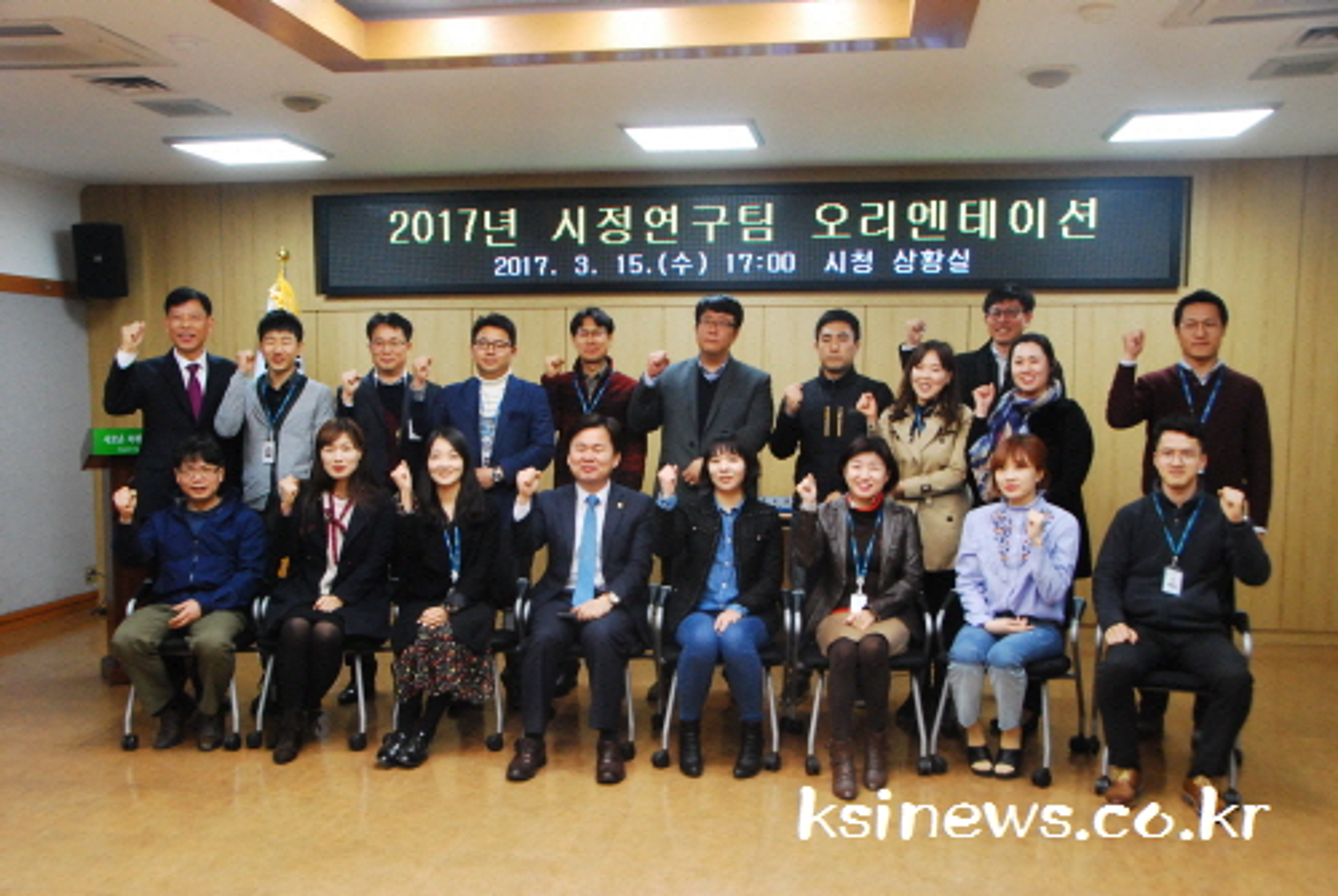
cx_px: 669
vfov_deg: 40.1
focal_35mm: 33
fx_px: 1228
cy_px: 448
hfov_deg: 57.2
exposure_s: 1/60
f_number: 5.6
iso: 1600
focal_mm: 22
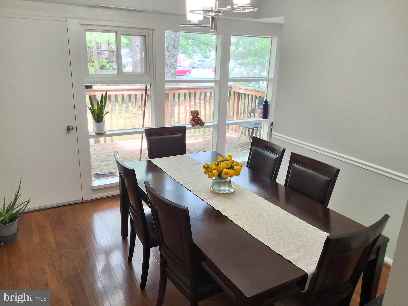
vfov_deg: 49.7
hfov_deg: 63.4
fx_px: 330
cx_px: 204
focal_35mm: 28
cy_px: 153
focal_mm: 2.91
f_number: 1.9
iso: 125
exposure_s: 1/40
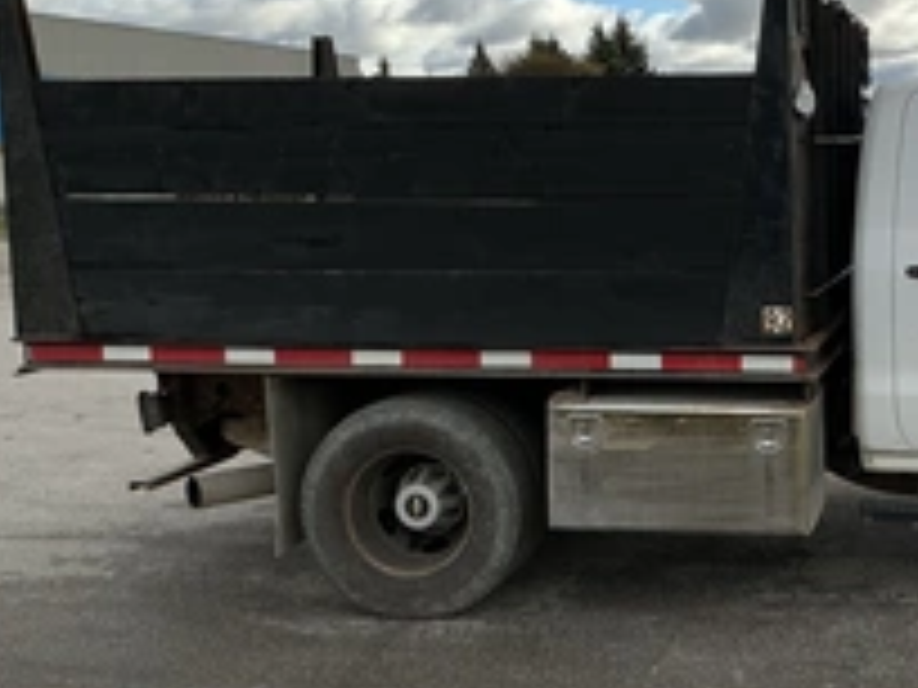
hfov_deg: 33.1
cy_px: 279
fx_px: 1459
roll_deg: +0.9
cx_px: 832
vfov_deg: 26.5
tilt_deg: -4.7
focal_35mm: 55
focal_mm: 3
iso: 25
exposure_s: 1/1577
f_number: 1.8
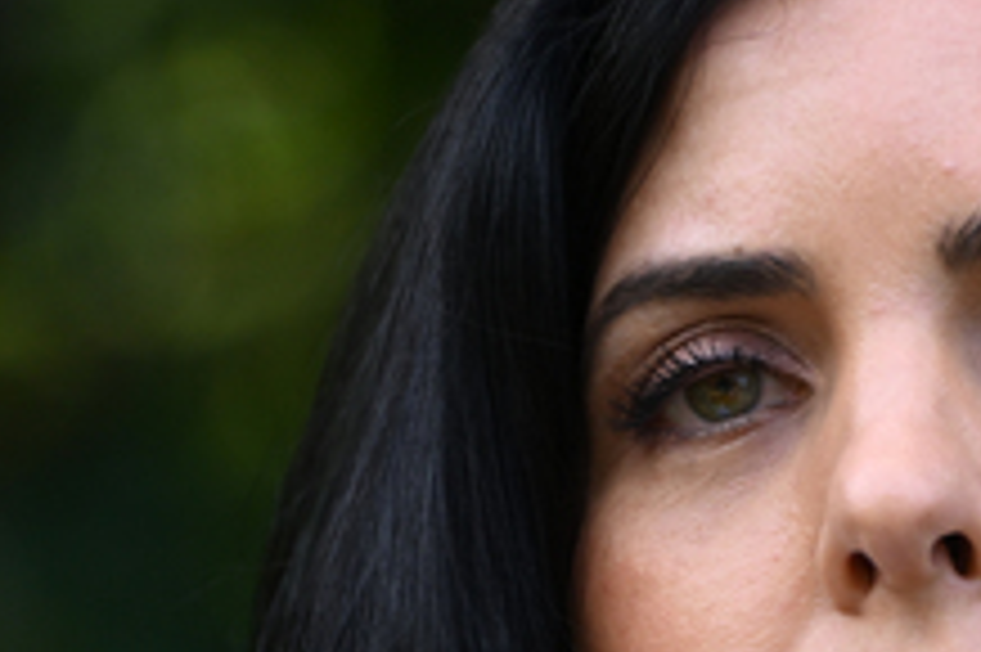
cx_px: 1102
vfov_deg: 1.8
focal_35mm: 765
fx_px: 20830
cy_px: 787
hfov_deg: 2.7
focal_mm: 185
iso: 320
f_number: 2.8
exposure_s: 1/1600
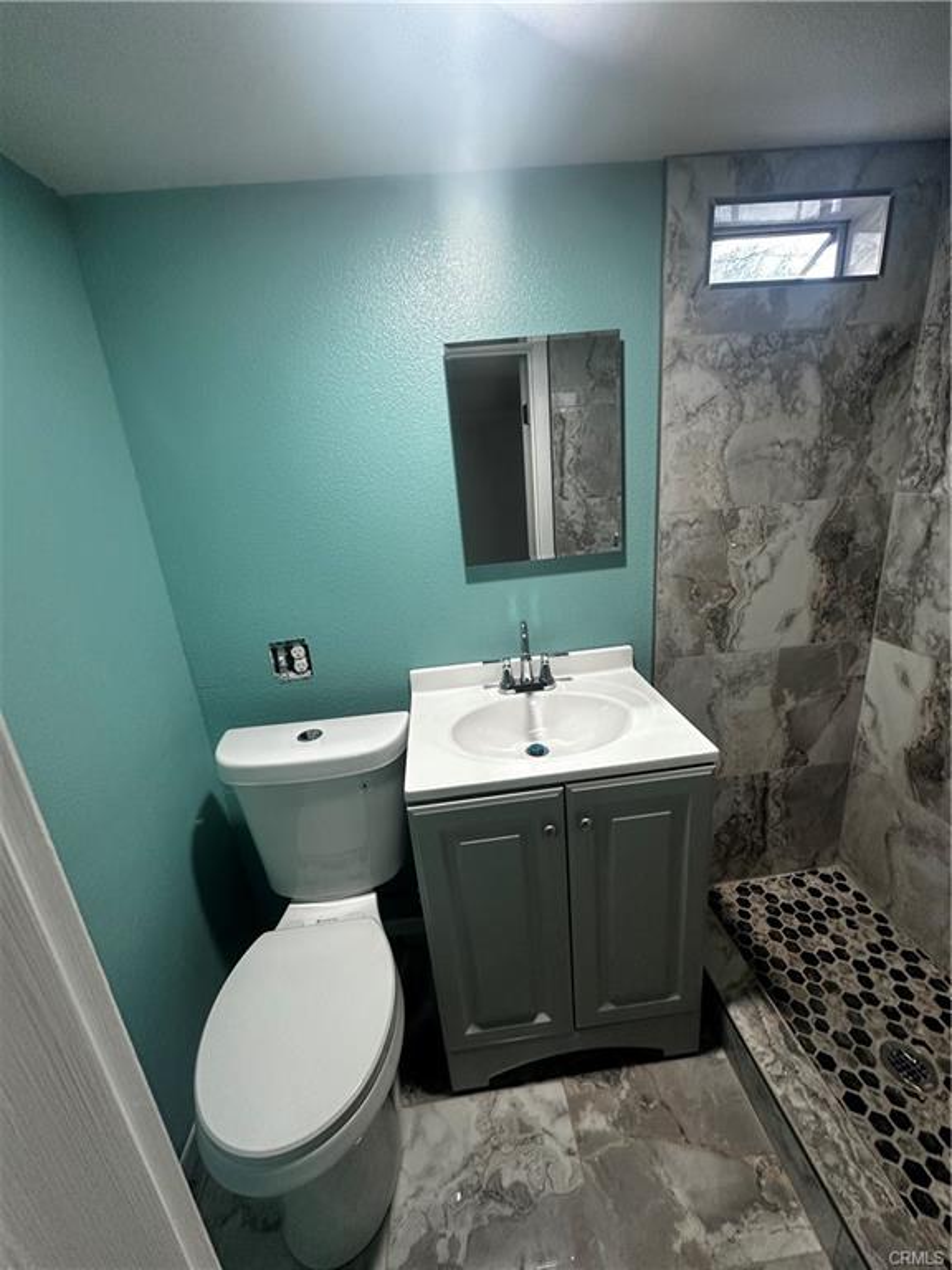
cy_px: 635
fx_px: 513
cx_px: 476
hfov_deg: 85.7
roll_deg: +4.5
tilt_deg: -15.8
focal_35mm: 14
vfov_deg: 102.1
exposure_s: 1/60
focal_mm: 2.22
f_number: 2.2
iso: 160
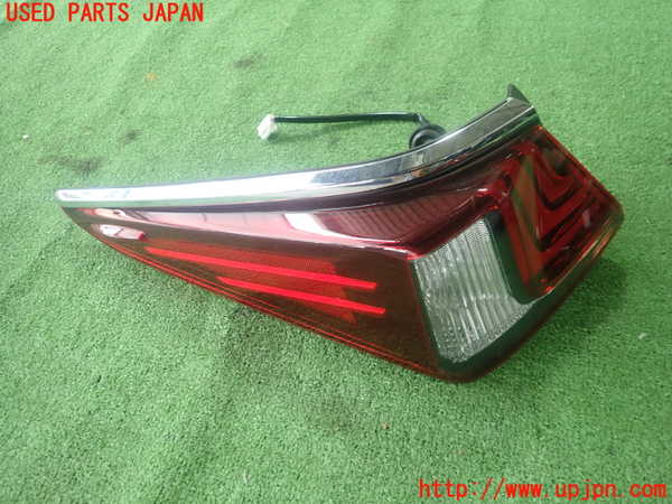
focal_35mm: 25
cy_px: 252
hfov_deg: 69.4
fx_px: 485
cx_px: 336
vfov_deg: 54.9
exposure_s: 1/60
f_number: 2
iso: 160
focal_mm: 4.5
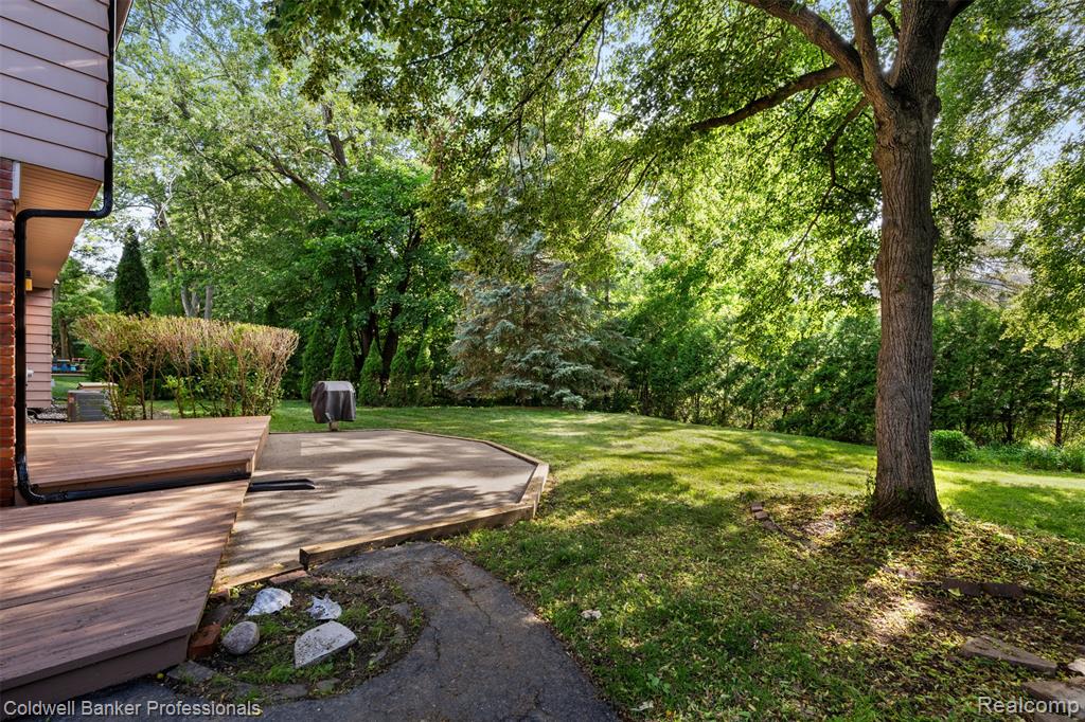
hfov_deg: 95.0
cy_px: 361
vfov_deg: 72.0
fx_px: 497
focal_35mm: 16
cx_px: 542
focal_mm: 16.5
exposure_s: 1/25
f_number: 9
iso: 250
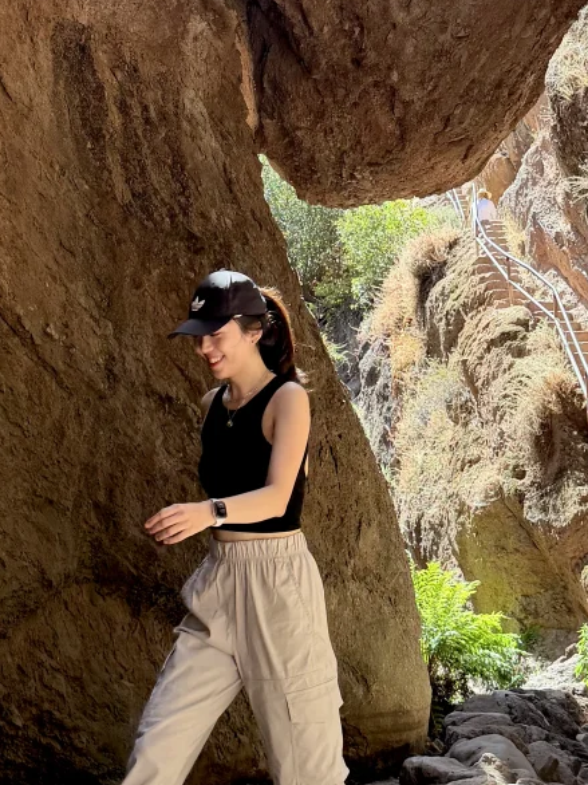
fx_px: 1337
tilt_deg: +14.5
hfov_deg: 24.8
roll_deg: +1.3
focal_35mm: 59
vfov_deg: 32.4
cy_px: 264
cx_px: 321
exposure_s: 1/622
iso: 100
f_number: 1.78
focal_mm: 6.76
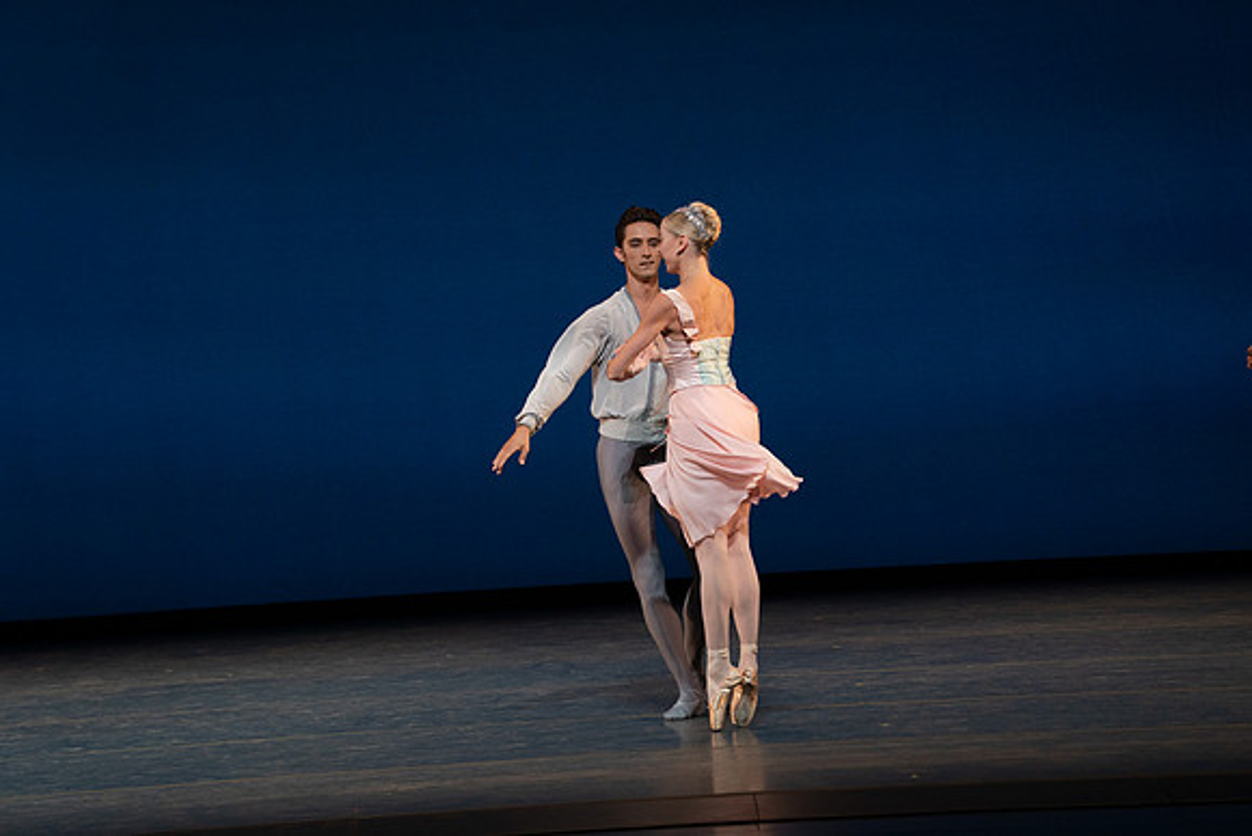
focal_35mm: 200
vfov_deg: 6.9
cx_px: 626
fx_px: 6957
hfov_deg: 10.3
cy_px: 418
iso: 3200
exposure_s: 1/500
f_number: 8
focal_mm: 200
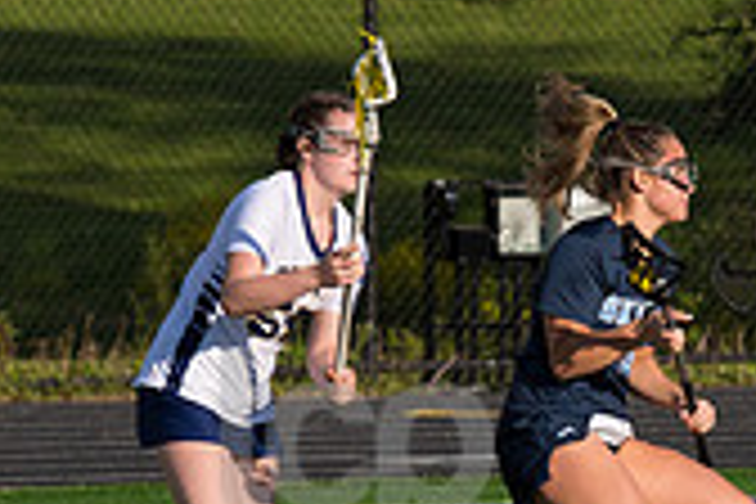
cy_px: 508
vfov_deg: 1.3
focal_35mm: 1038
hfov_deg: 2.0
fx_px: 21796
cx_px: 356
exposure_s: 1/1600
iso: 250
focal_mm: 200
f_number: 5.6
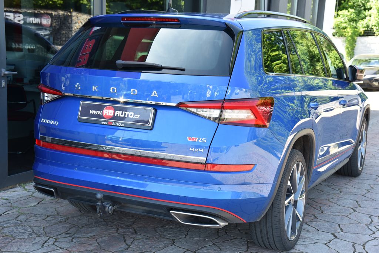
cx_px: 190
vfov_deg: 27.0
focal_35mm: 50
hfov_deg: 39.6
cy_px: 126
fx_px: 527
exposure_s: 1/125
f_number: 5.6
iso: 500
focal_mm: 50
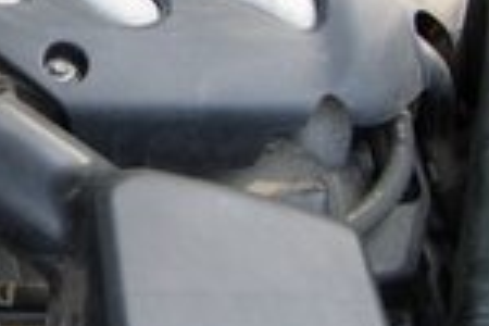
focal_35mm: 97
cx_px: -7
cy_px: 29
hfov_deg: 20.3
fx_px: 1317
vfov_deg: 14.0
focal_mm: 5.8
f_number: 2.6
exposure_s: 1/60
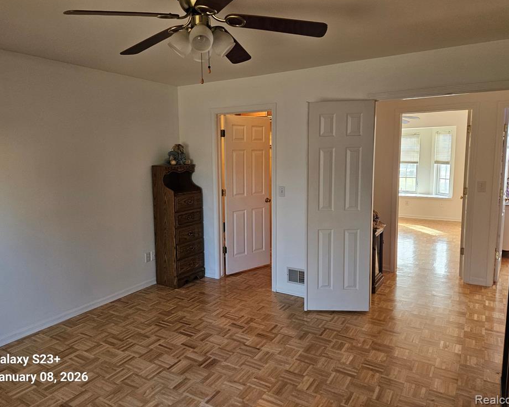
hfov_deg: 68.1
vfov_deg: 56.8
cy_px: 196
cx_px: 248
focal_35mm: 25
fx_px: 377
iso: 320
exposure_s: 1/240
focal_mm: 5.4
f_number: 1.8
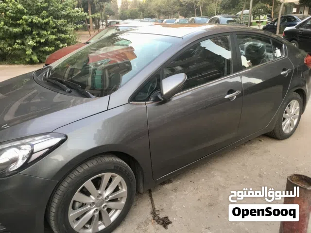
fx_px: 261
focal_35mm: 29
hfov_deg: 61.7
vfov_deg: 48.2
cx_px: 156
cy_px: 116
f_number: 2.2
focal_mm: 4.15
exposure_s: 1/33
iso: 50
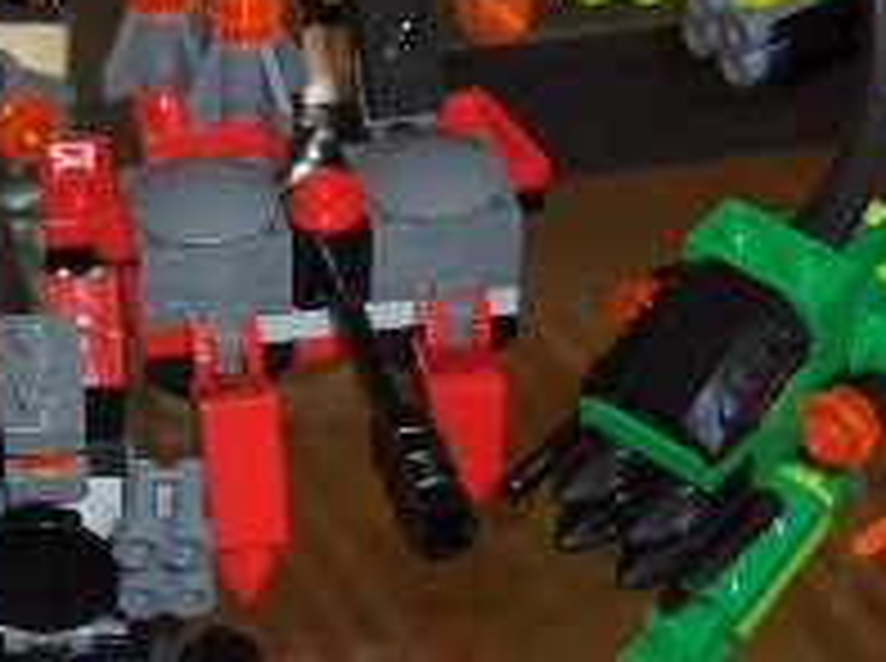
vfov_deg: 11.6
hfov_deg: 15.5
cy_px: 374
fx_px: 3245
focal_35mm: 127
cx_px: 220
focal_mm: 8
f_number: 2.8
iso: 100
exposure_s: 1/60
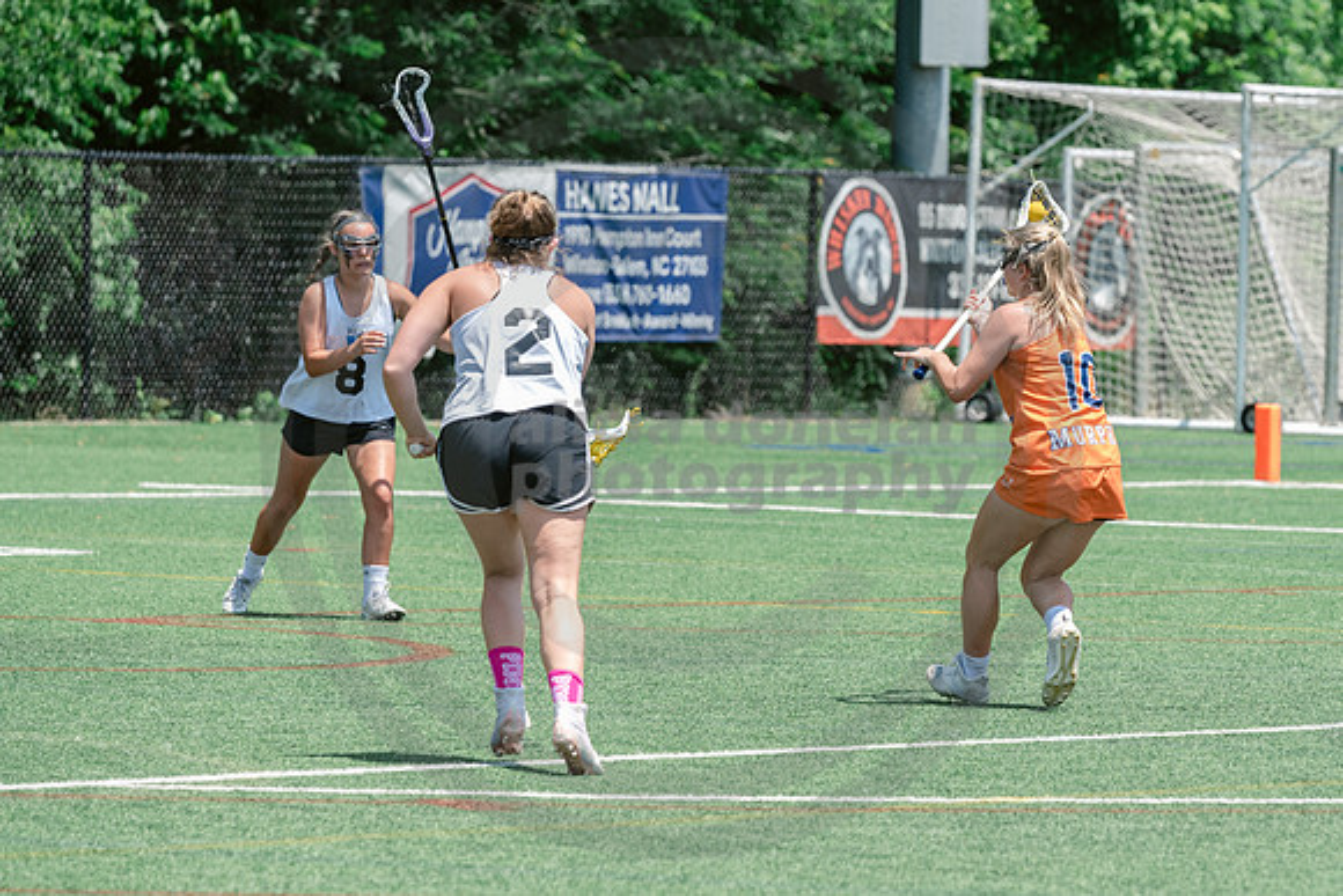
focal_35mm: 324
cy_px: 448
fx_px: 12099
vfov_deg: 4.2
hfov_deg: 6.3
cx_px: 1045
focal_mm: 200
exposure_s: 1/1600
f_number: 5
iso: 400
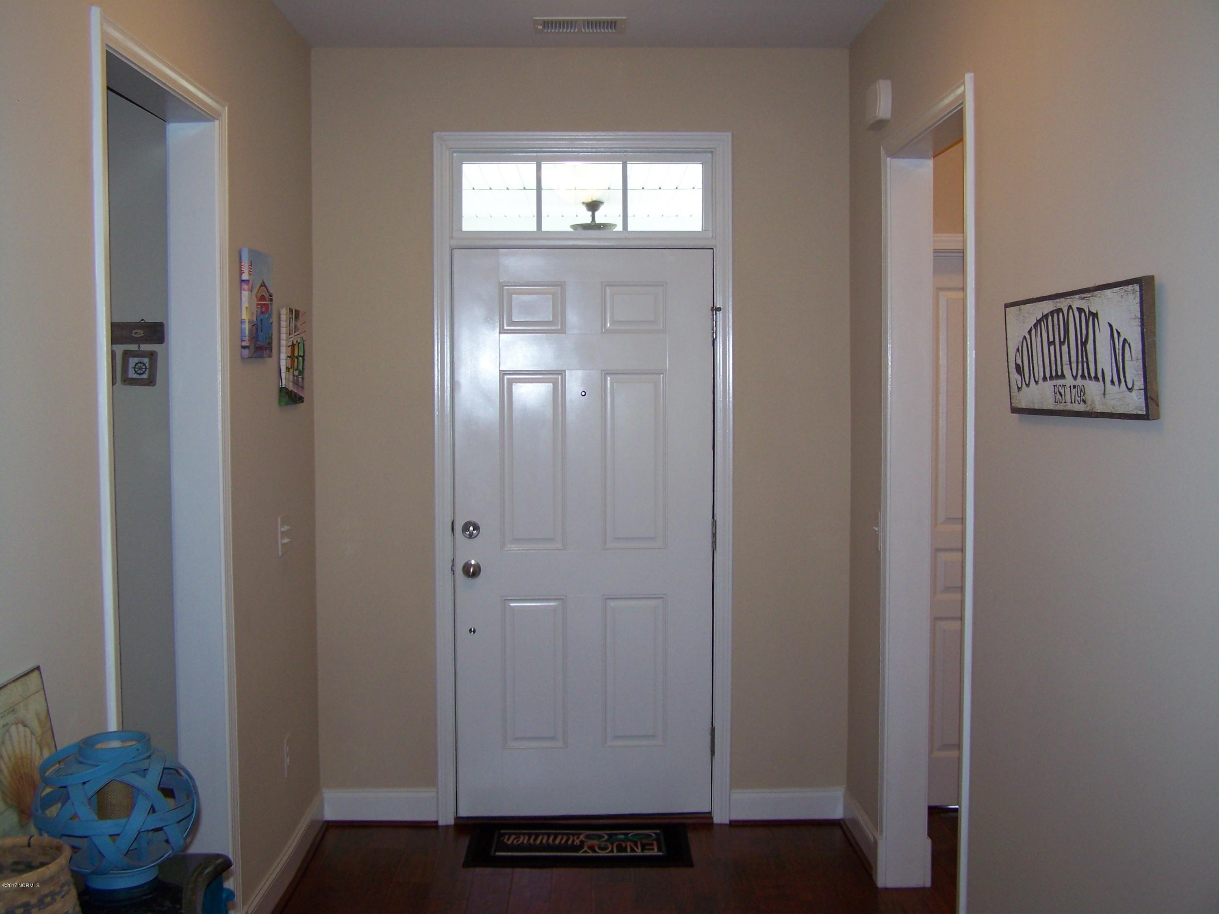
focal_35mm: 38
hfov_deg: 49.0
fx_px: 1338
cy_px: 457
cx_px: 610
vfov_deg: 37.7
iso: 80
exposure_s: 1/60
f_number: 2.8
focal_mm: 6.3
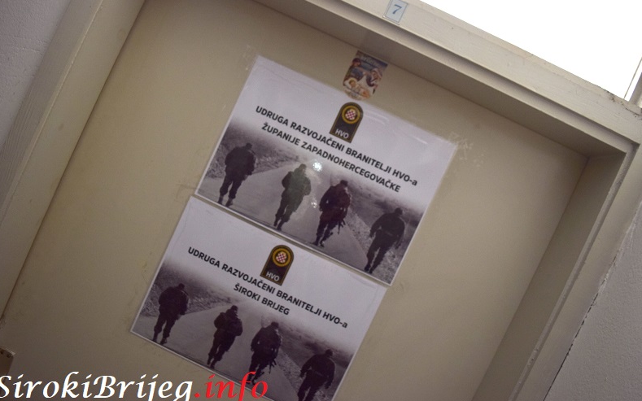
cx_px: 317
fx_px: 542
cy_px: 191
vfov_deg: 40.6
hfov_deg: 61.2
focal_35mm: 31
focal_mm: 20
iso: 400
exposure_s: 1/50
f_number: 3.5
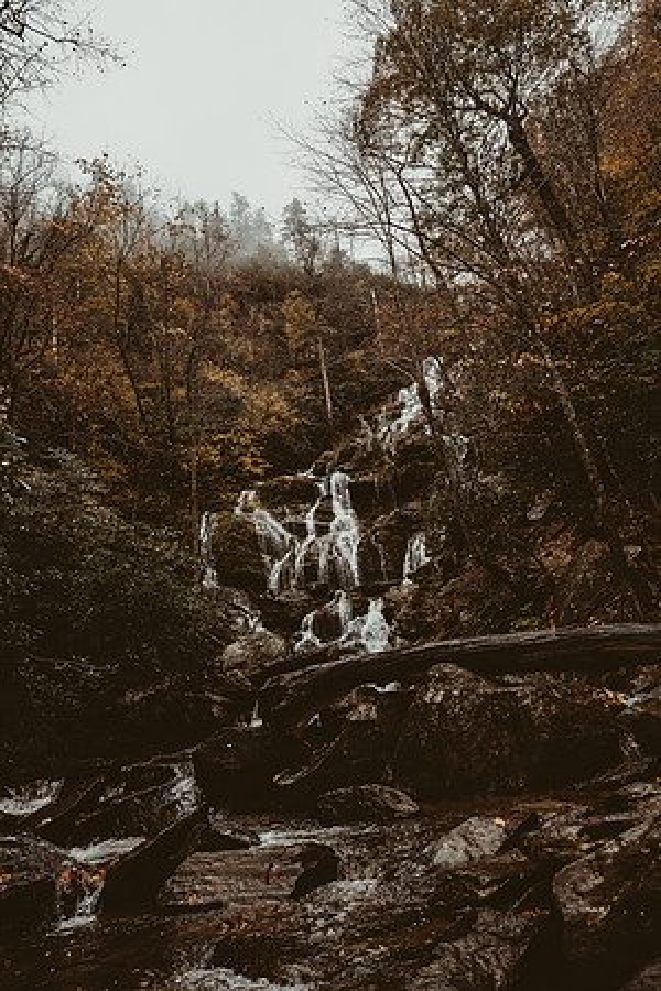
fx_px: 661
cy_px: 496
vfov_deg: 73.7
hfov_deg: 53.1
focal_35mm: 24
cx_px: 330
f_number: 5
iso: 640
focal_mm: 24
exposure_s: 1/400
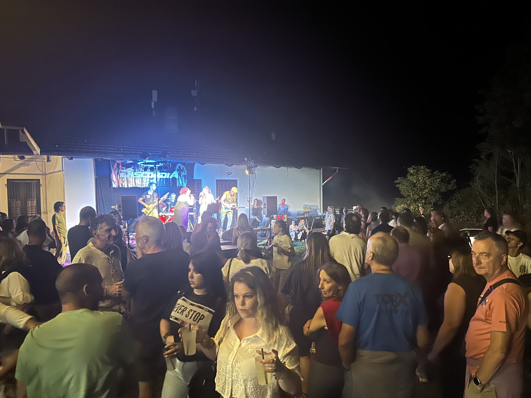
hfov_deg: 67.3
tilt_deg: -2.3
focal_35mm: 26
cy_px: 199
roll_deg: +0.6
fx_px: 399
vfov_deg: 53.1
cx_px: 266
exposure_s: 1/25
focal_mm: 5.7
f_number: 1.5
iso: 1250
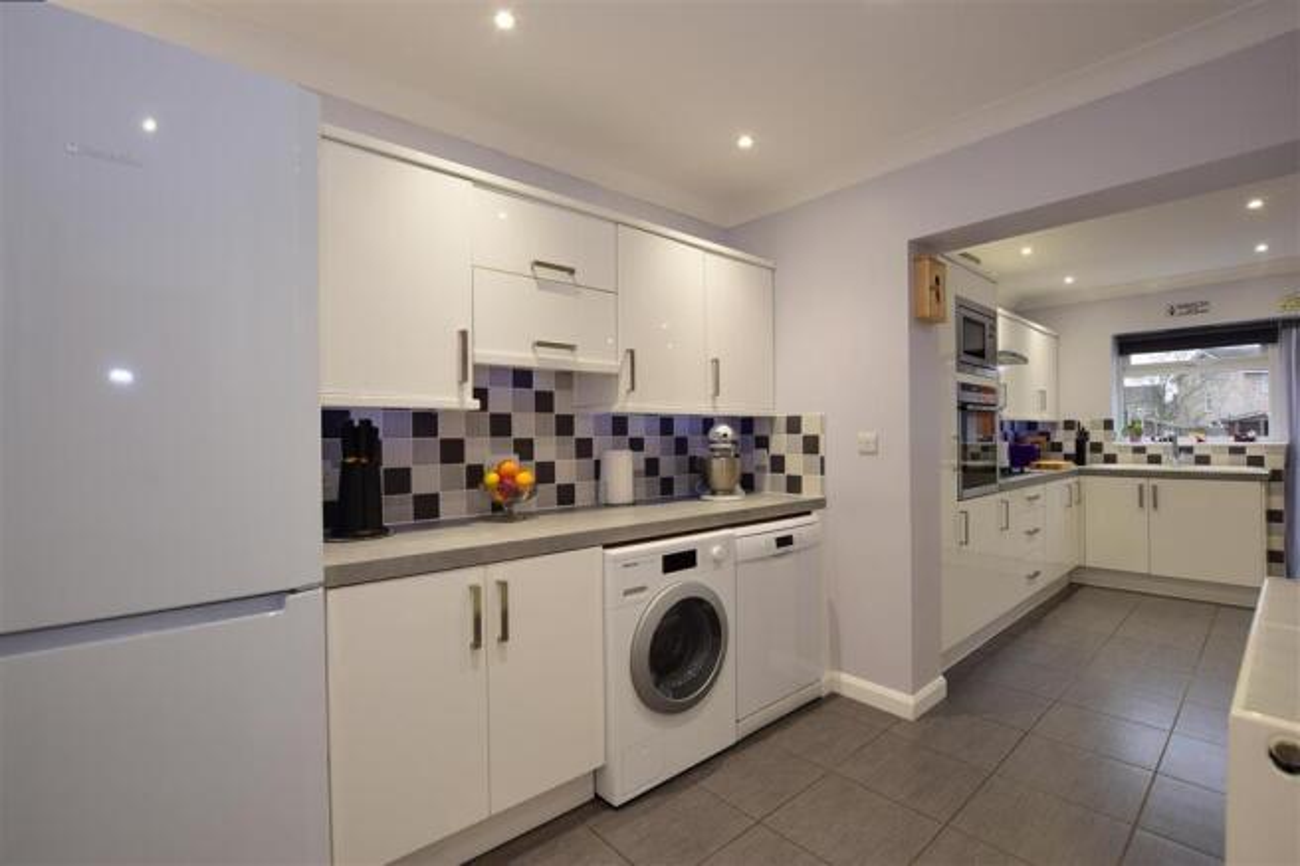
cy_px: 433
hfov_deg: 100.4
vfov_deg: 77.3
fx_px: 541
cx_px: 650
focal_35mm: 15
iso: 400
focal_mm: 10
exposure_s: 1/15
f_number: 7.1
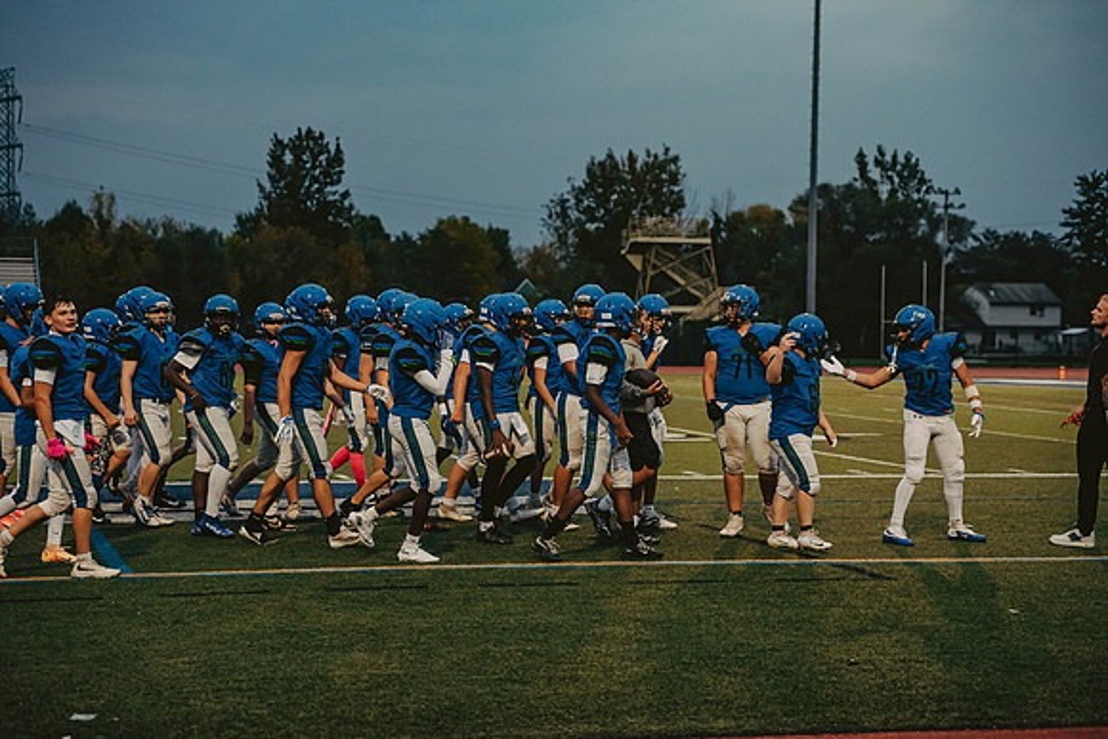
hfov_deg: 28.8
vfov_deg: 19.5
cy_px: 370
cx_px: 554
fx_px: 2155
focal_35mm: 70
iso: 2000
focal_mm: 70
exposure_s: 1/1250
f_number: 2.8
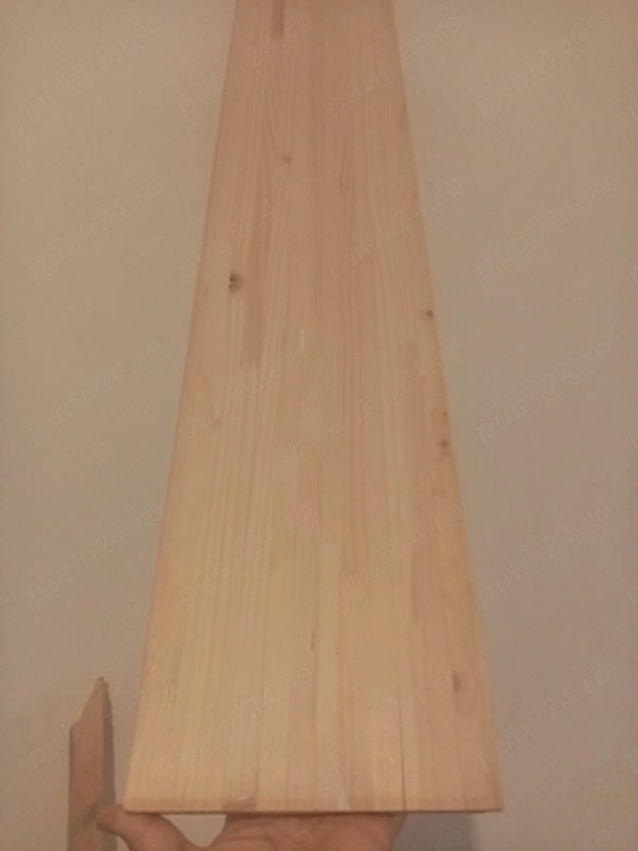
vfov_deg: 67.3
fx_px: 639
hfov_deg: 53.1
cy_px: 426
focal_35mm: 26
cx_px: 319
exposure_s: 1/33.3
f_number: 1.8
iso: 249
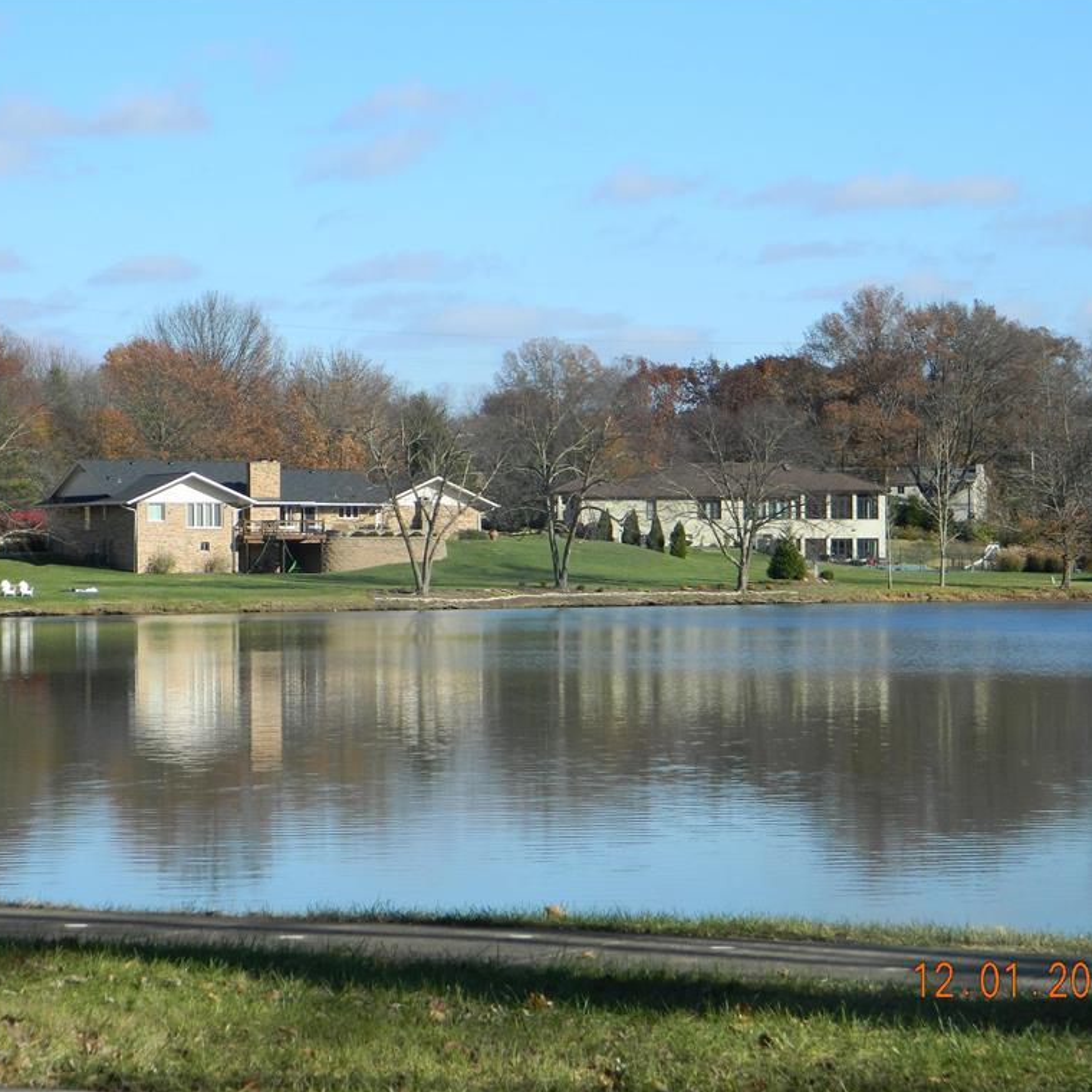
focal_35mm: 100
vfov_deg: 17.4
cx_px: 490
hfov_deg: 17.4
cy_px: 543
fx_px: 3569
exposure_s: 1/500
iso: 80
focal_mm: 15.1
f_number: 4.2
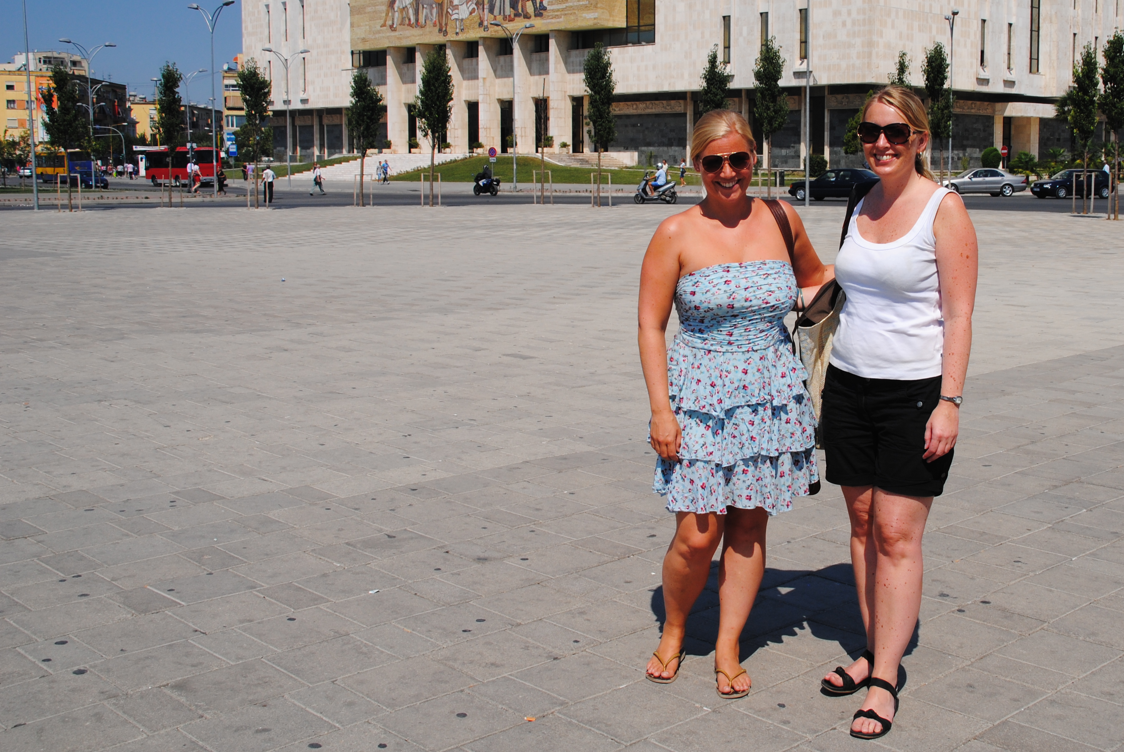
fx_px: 1375
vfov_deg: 30.5
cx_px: 737
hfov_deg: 43.9
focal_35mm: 44
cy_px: 304
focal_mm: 22
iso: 100
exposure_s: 1/320
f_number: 9
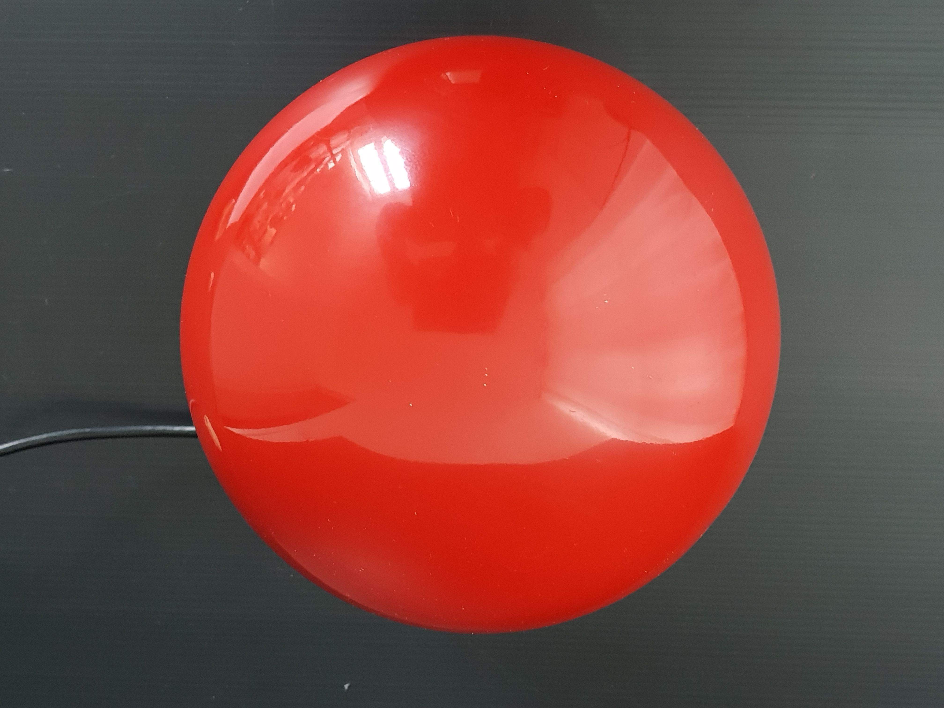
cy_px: 354
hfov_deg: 67.3
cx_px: 472
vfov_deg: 53.1
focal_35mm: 26
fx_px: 709
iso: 250
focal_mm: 4.3
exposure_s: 1/38
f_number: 1.5
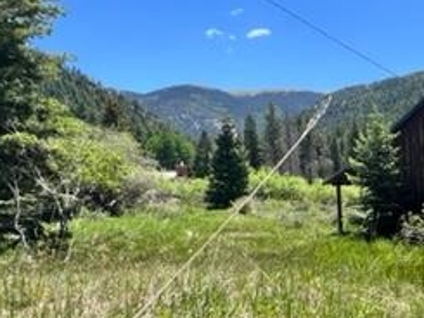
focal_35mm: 34
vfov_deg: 40.5
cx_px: 507
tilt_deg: -6.6
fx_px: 417
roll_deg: +0.7
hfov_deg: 39.3
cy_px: 244
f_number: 1.8
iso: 32
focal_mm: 1.57
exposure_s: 1/547
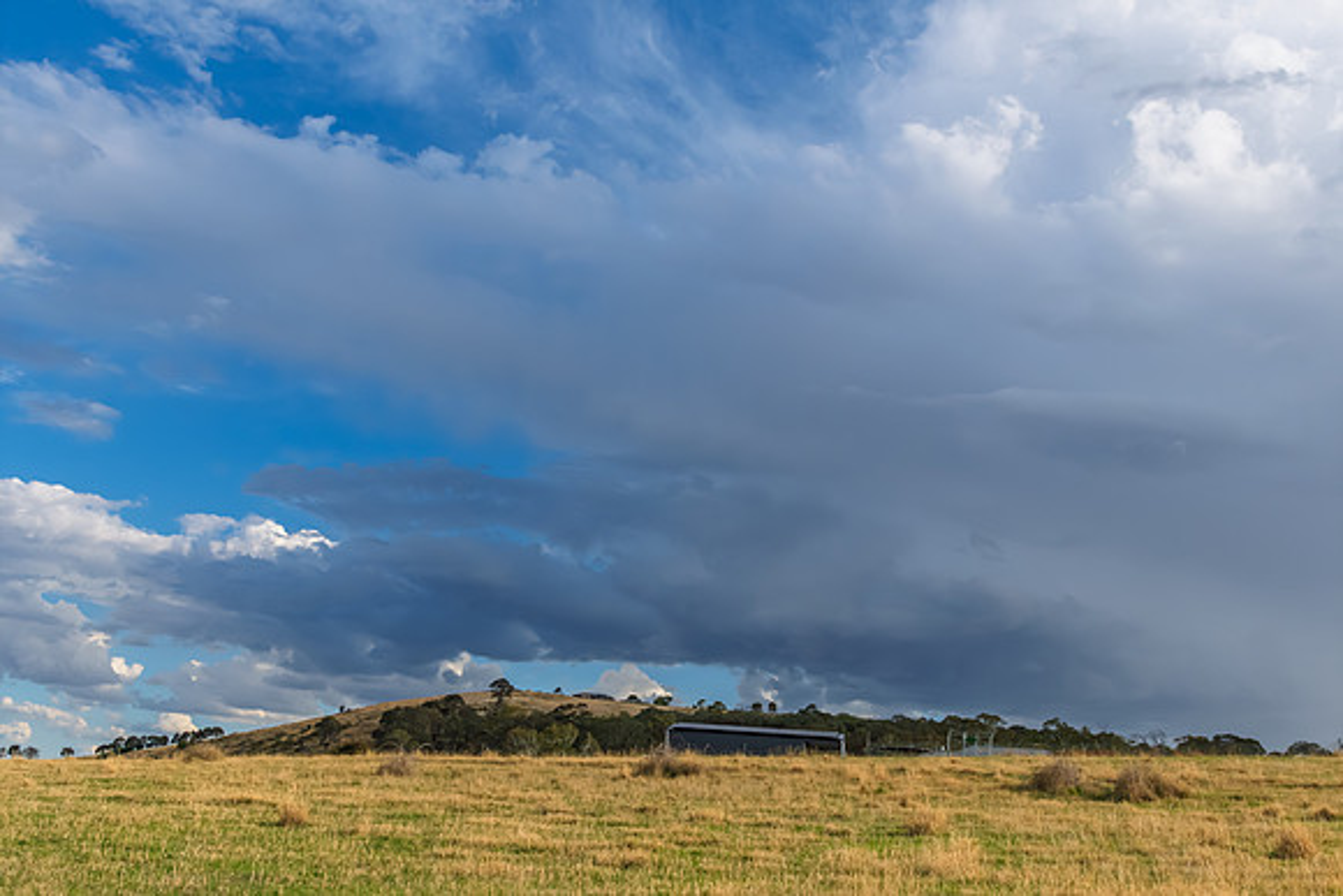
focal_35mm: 33
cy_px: 448
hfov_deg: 57.2
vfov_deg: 40.0
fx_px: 1231
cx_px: 672
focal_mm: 22
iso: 500
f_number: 8
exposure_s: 1/2000
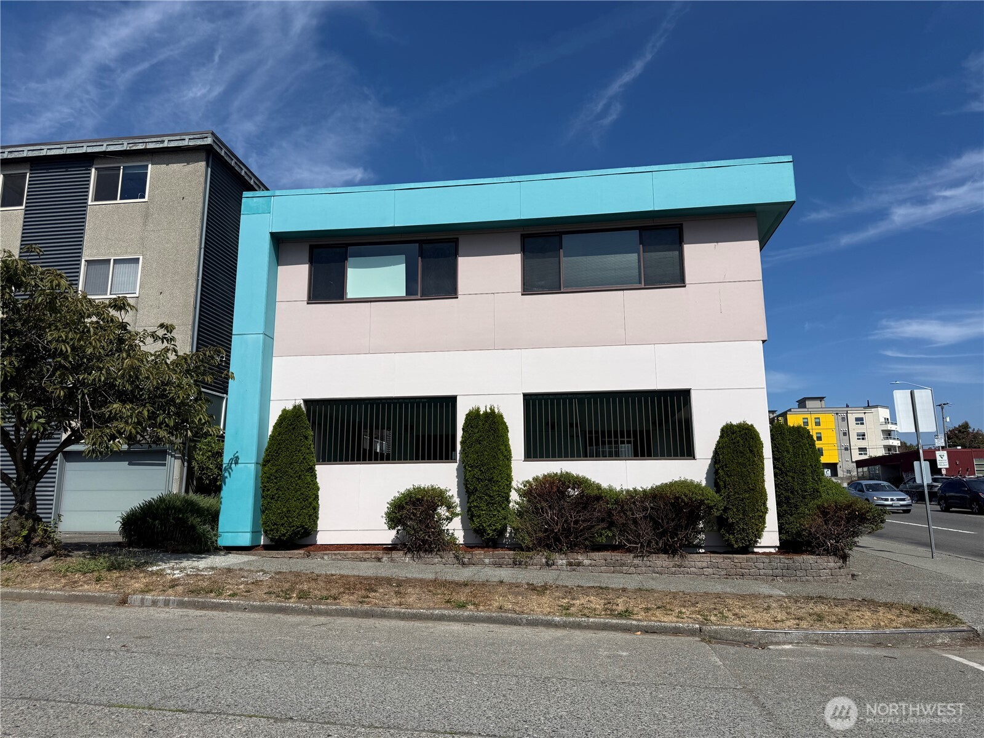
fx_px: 682
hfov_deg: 71.6
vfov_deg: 56.8
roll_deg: +0.0
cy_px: 369
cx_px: 492
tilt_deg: +12.4
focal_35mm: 24
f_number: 1.78
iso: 80
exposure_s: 1/9091
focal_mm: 6.76
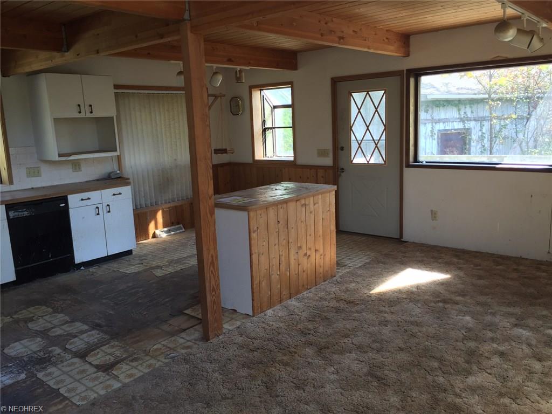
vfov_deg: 48.2
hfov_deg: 61.7
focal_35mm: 29
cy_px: 207
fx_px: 462
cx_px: 276
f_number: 2.2
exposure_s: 1/40
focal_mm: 4.15
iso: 32
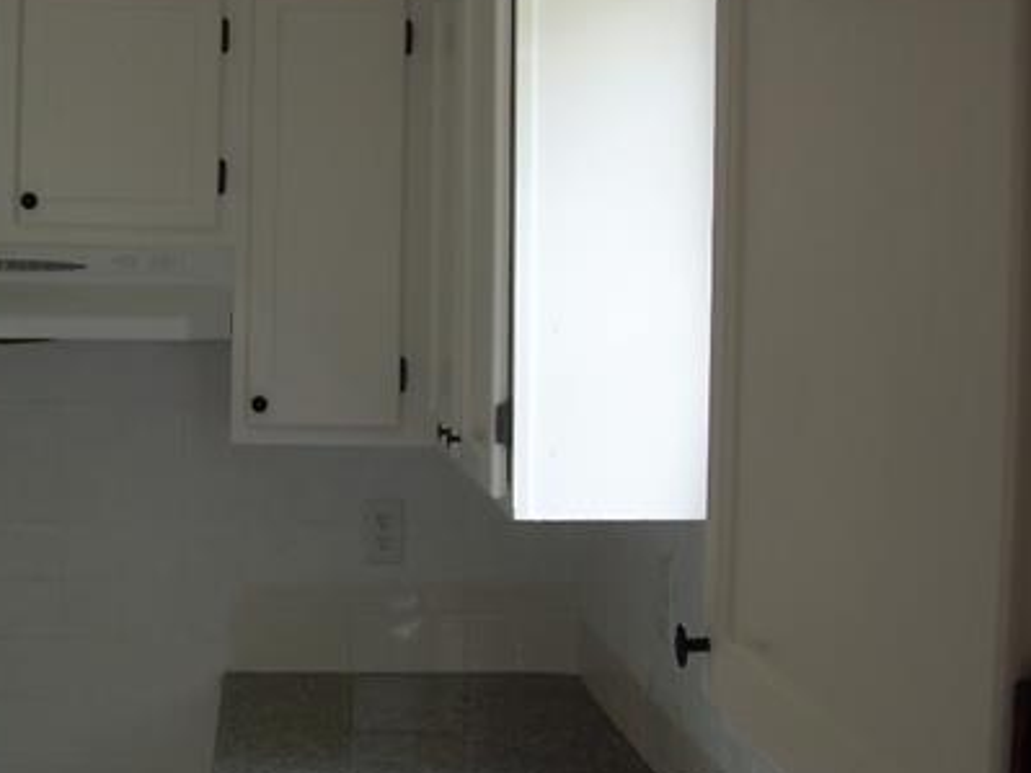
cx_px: 421
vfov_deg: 24.0
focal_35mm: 61
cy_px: 334
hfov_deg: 31.6
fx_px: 1816
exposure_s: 1/32.7
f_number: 2.8
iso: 50
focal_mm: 6.3
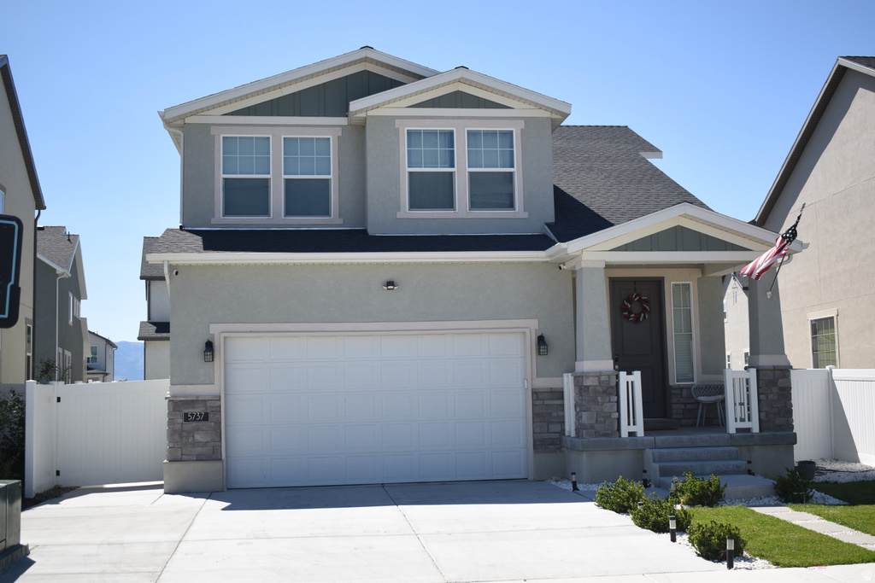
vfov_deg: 31.9
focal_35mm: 42
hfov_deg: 46.4
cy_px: 292
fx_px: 1021
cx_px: 438
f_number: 4.2
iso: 100
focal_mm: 28
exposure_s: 1/640
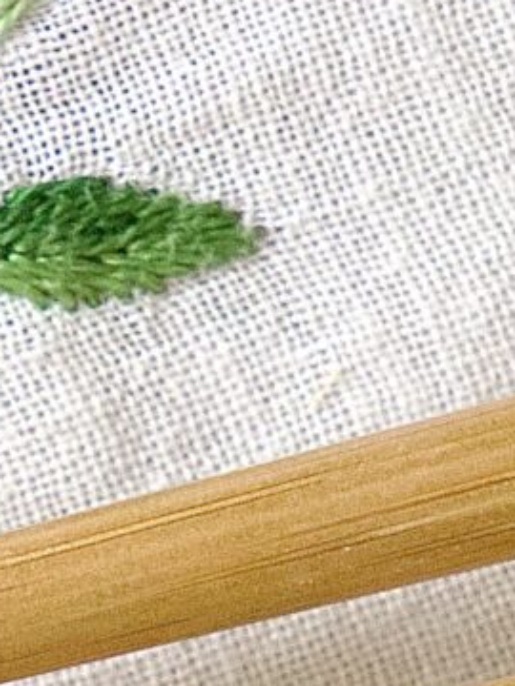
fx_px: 13548
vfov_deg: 2.9
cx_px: -881
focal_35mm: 683
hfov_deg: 2.2
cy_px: 1010
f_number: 4
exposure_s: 1/125
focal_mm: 60
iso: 400
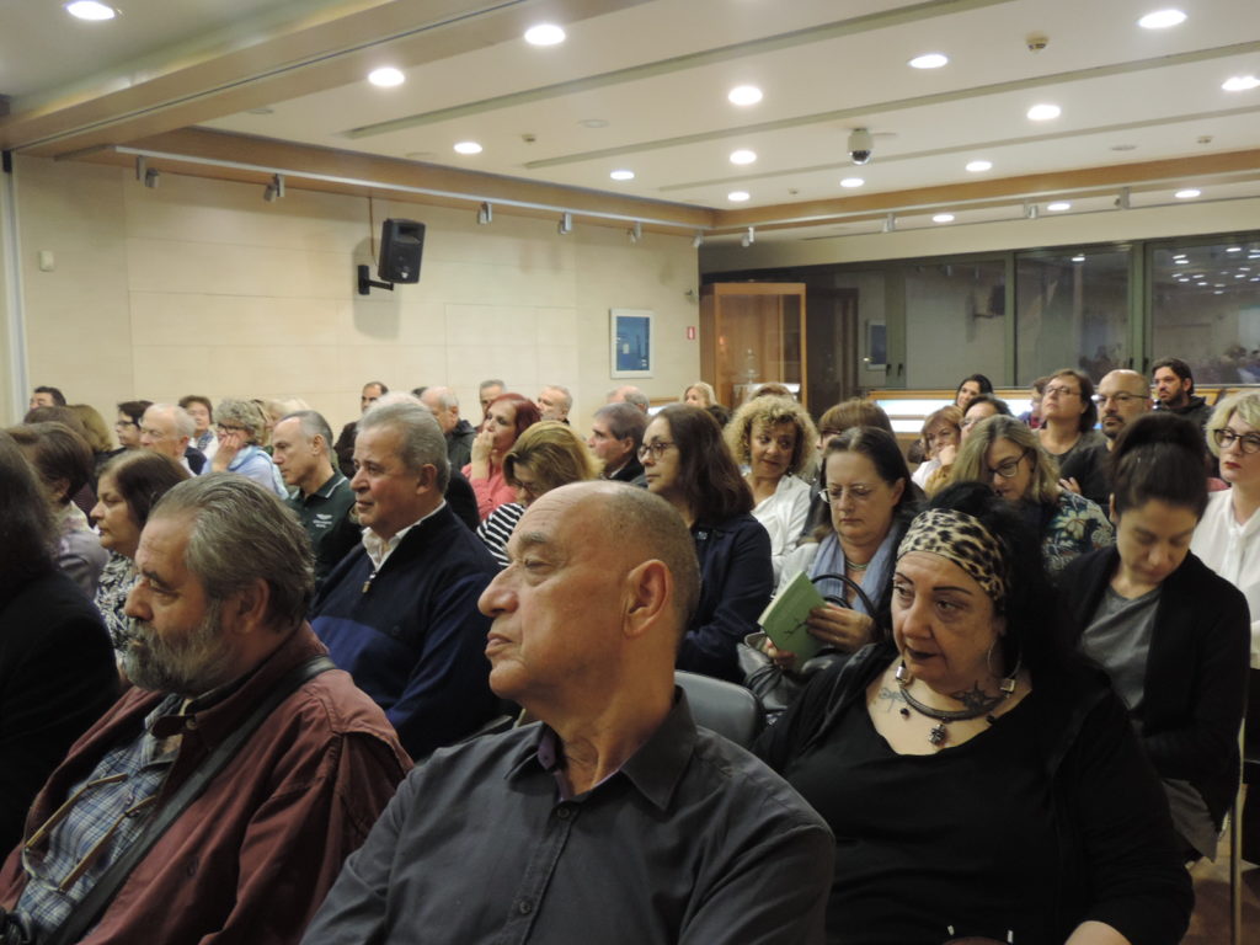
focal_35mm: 33
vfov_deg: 42.9
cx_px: 630
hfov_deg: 55.4
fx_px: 1201
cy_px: 472
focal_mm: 5.8
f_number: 3.2
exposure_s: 1/20
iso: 400
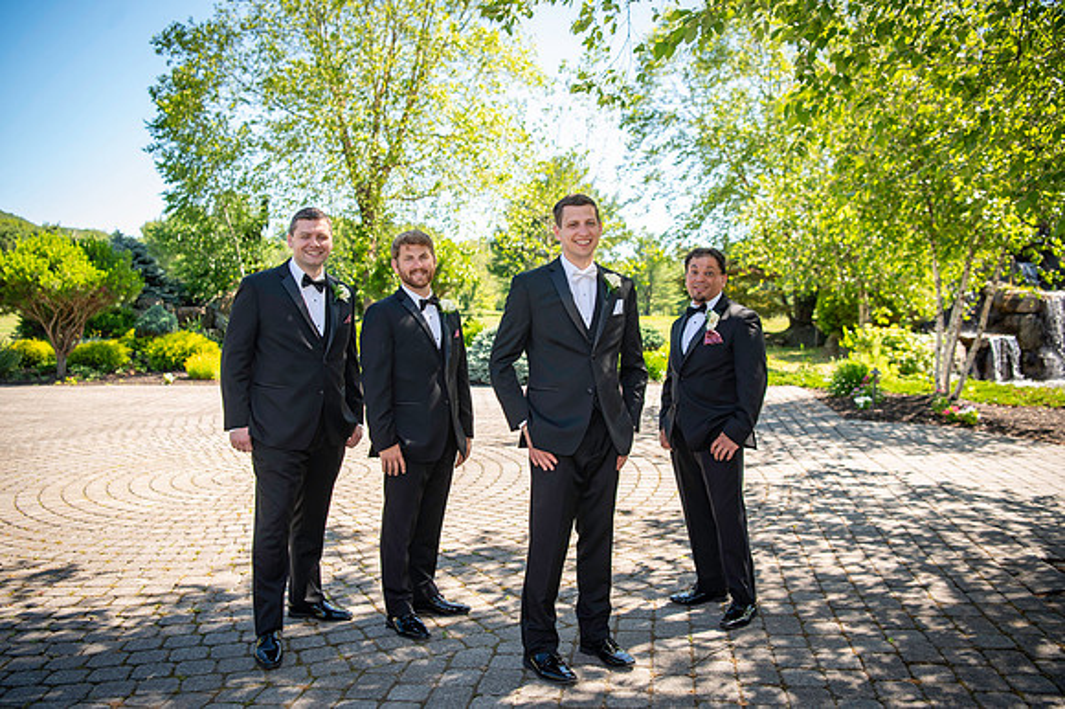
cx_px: 532
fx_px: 946
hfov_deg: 58.7
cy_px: 354
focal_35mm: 32
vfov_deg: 41.1
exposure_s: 1/800
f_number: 3.2
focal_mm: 32
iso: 250
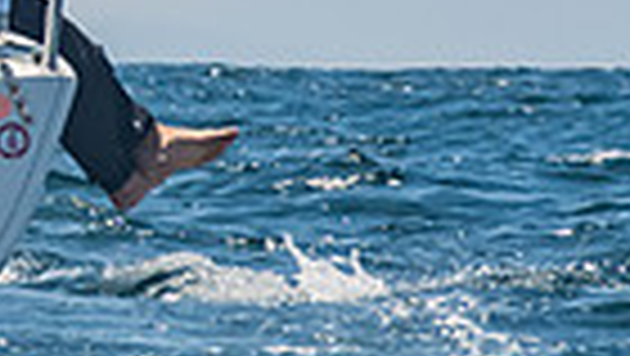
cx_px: -639
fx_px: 20279
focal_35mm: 1213
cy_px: -455
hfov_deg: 1.8
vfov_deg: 1.0
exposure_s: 1/1000
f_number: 13
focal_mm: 180
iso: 640
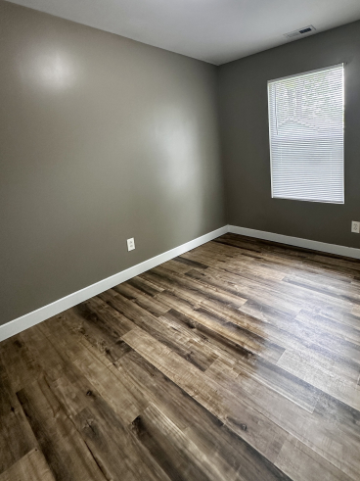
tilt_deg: -7.6
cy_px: 181
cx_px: 213
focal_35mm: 19
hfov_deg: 68.1
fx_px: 264
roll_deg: +1.9
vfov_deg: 83.1
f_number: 2.2
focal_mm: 2.22
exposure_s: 1/60
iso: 160
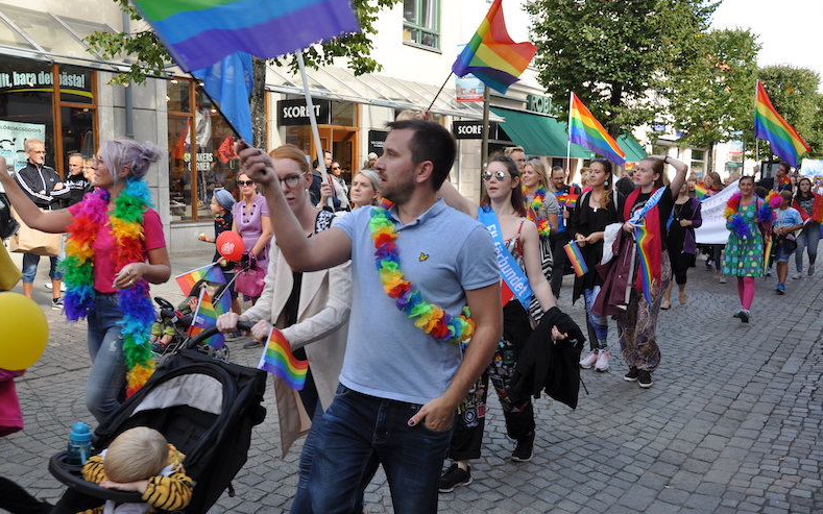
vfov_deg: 38.8
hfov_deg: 58.9
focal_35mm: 33
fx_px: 729
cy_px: 275
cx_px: 412
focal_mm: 21
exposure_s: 1/160
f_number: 5.6
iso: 200
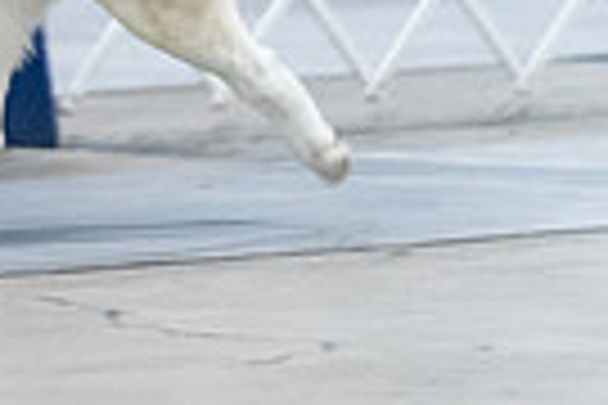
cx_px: -347
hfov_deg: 2.5
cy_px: -448
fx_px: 13949
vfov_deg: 1.7
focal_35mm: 826
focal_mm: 192
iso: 6400
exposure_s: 1/250
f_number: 3.2
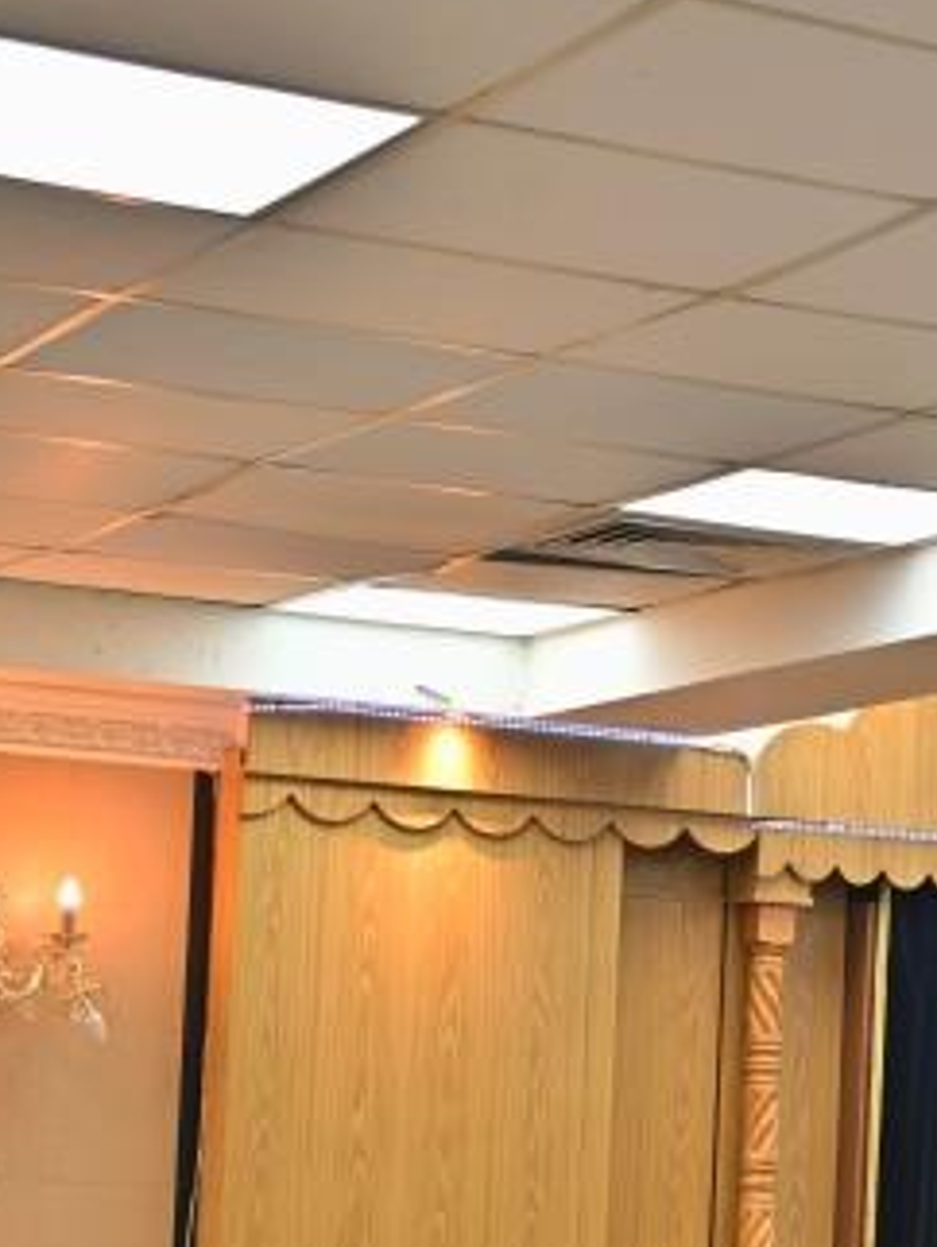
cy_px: 1017
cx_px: 1402
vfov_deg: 17.7
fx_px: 3965
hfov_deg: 12.8
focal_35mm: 110
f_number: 4
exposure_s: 1/200
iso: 640
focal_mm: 36
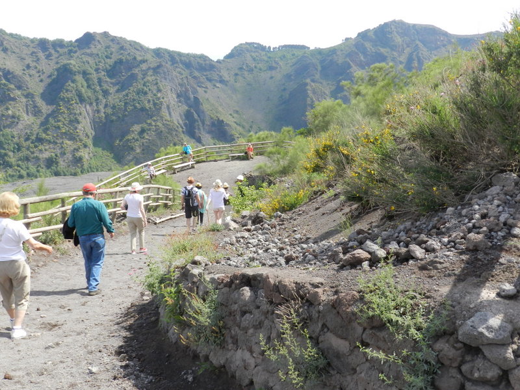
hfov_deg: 49.0
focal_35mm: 38
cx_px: 260
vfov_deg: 37.7
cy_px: 195
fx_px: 571
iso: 160
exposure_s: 1/500
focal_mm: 6.7
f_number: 4
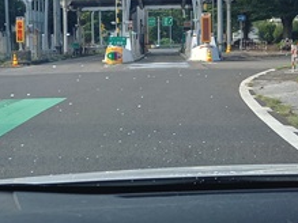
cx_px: 79
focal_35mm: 73
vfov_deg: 20.1
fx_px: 628
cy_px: 94
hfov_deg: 26.4
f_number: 1.8
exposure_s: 1/199
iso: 50
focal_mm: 4.65
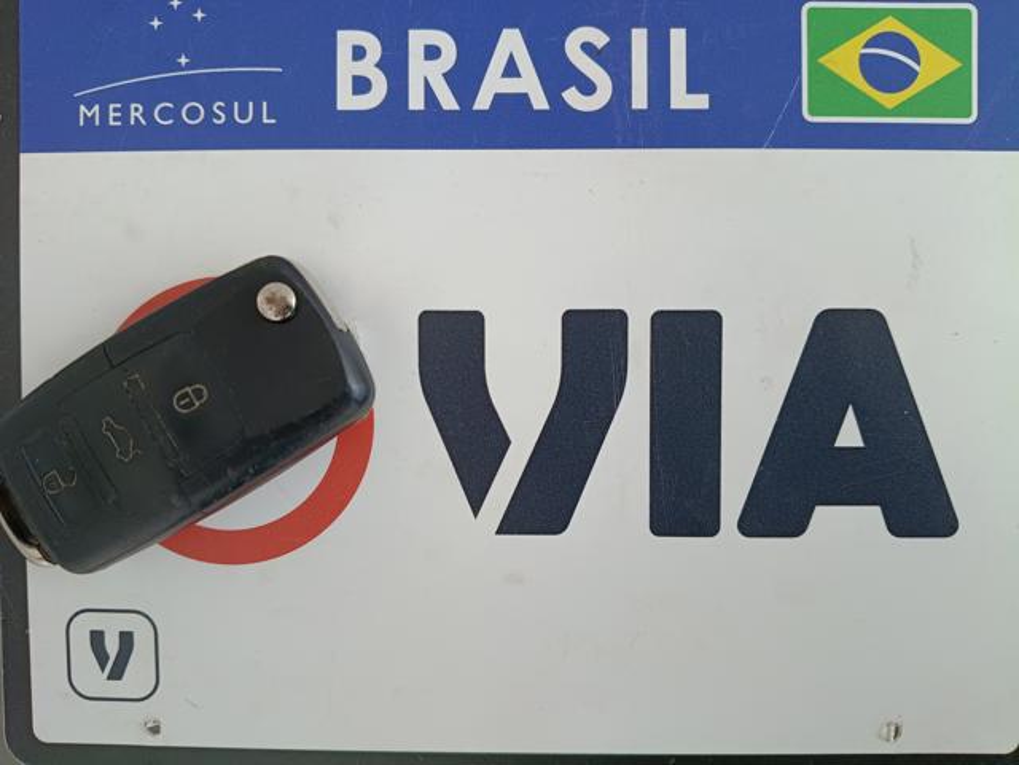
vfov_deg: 53.1
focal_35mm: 26
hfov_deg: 67.3
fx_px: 765
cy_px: 382
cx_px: 510
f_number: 1.8
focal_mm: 4.81
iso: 144
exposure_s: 1/267
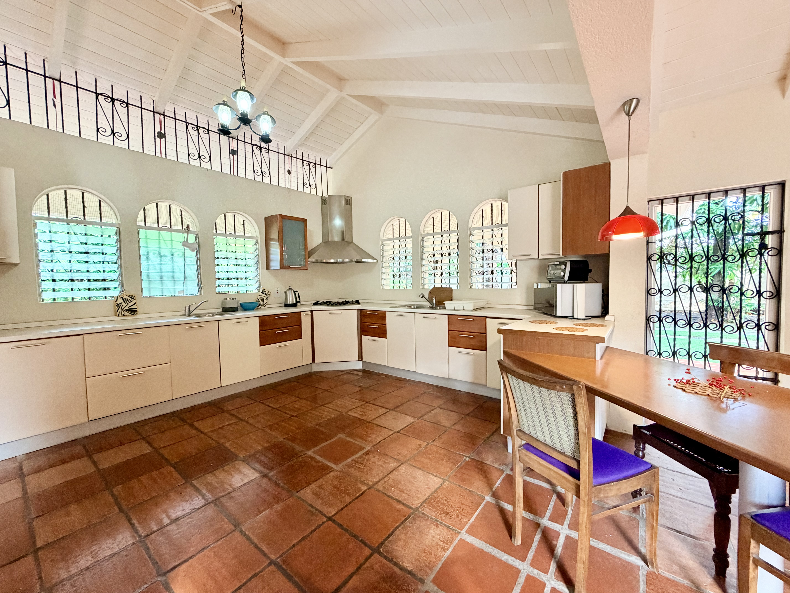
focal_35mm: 14
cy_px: 296
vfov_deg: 85.7
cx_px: 395
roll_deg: +1.0
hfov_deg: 102.1
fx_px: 320
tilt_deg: -2.8
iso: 320
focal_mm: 2.22
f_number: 2.2
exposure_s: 1/60
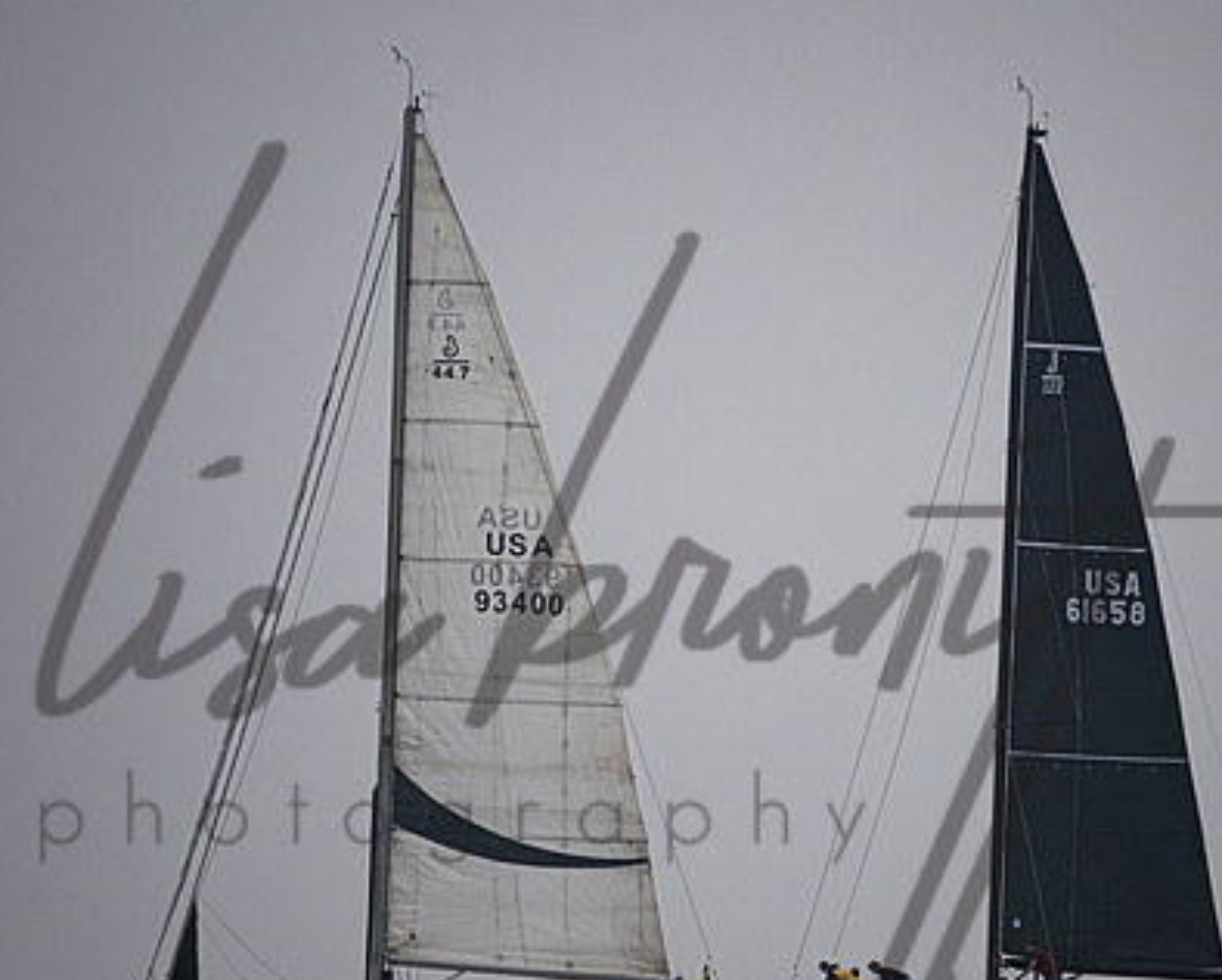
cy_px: 586
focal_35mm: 683
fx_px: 24726
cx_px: 783
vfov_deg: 2.3
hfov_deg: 2.8
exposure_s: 1/5000
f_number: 5.6
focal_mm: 400
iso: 400
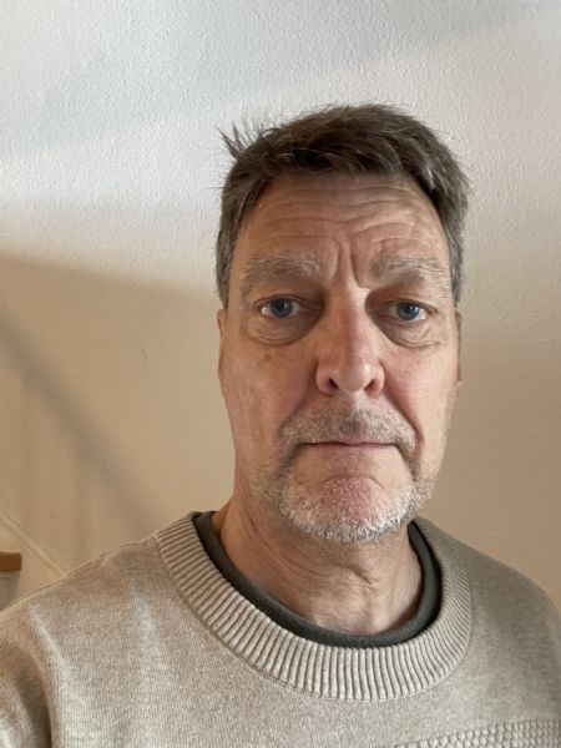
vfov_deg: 60.0
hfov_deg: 46.8
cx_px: 280
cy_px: 374
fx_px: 648
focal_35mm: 30
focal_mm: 2.71
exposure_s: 1/33
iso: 320
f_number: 2.2
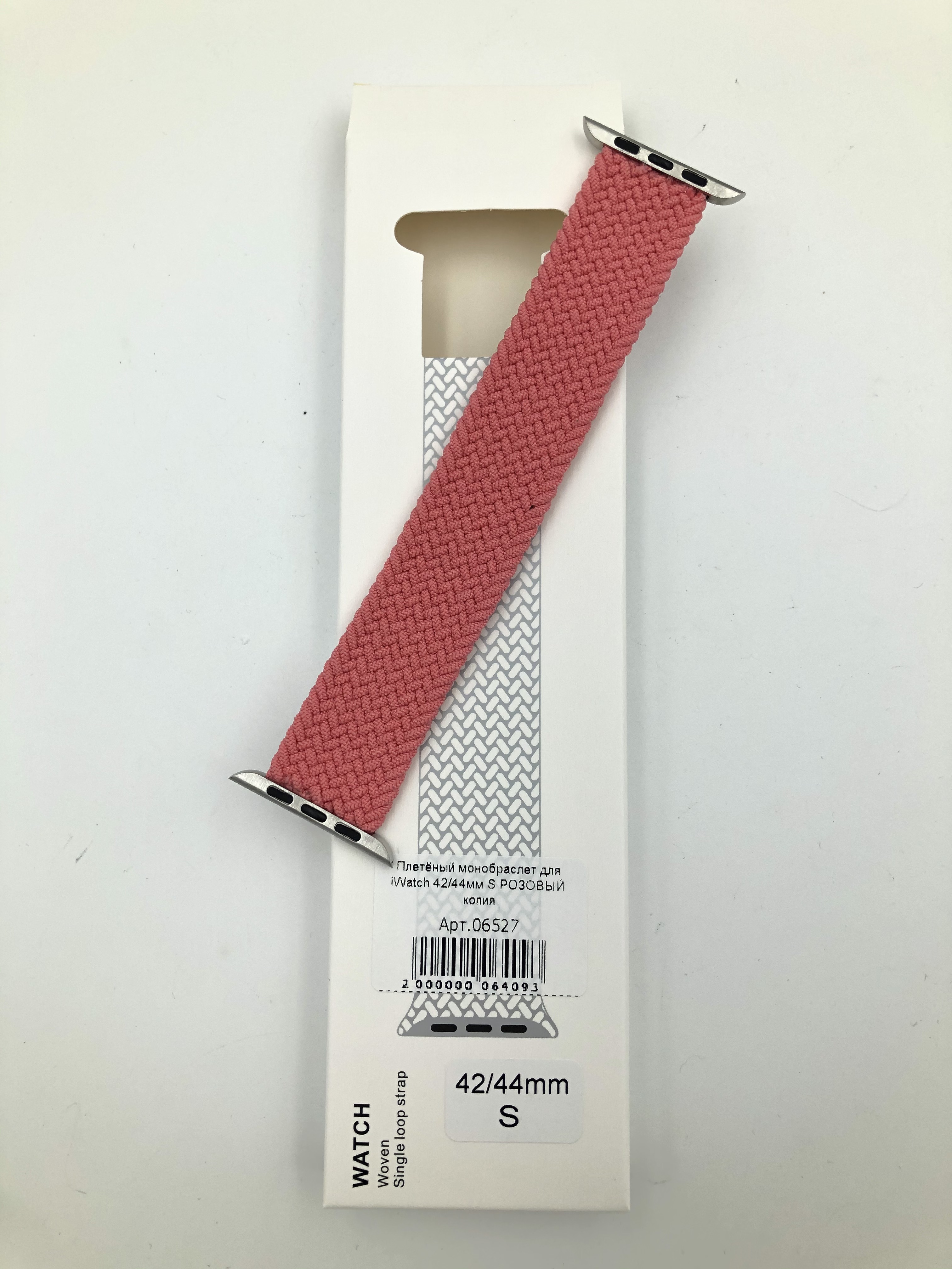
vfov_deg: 63.4
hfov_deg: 49.7
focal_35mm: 28
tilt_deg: -85.1
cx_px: 476
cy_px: 634
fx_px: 1027
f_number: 1.8
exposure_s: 1/738
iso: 20
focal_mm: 3.99
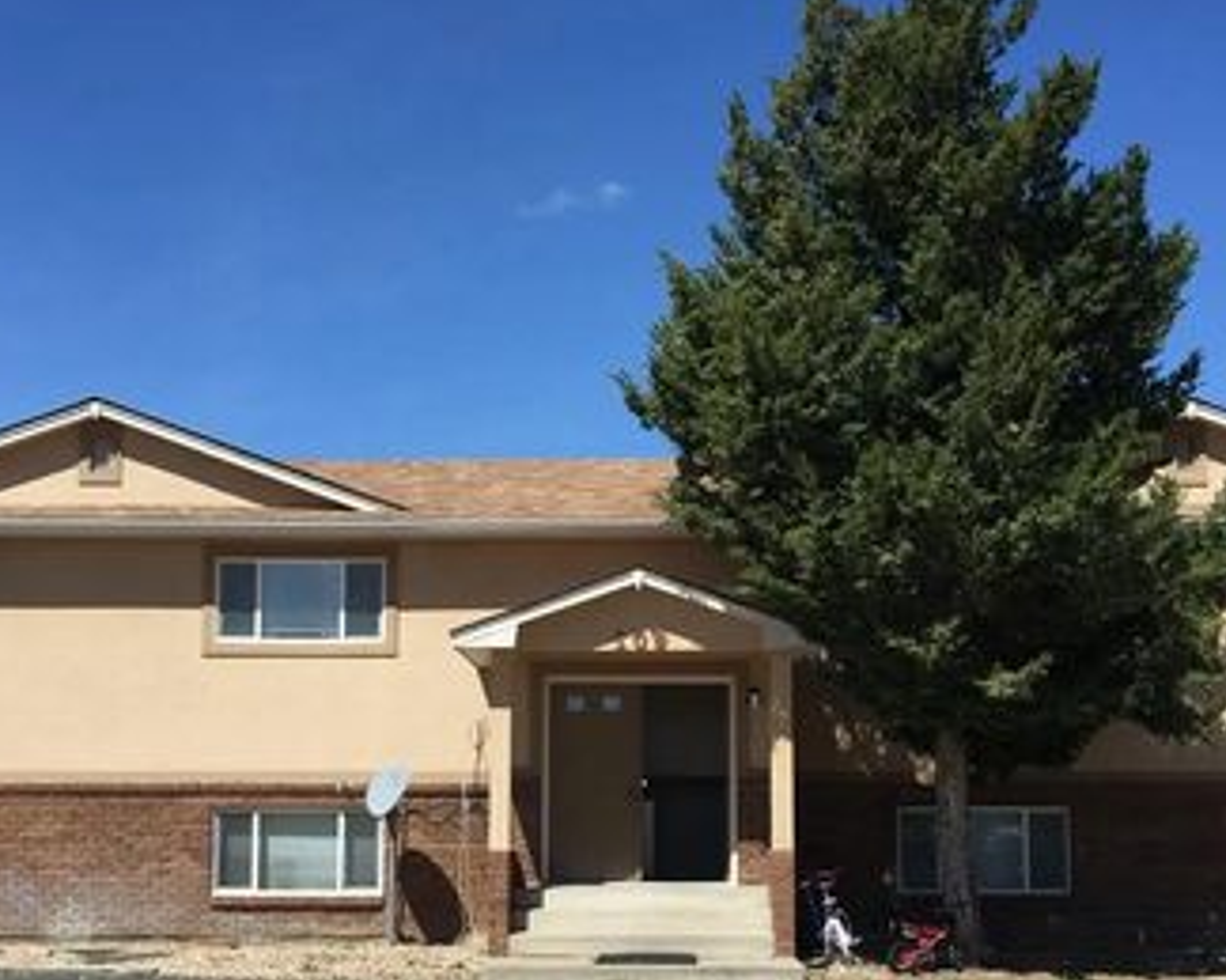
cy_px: 685
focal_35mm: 56
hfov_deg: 33.6
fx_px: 2031
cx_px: 624
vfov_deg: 26.9
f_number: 2.2
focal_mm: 4.15
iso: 32
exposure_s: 1/2475
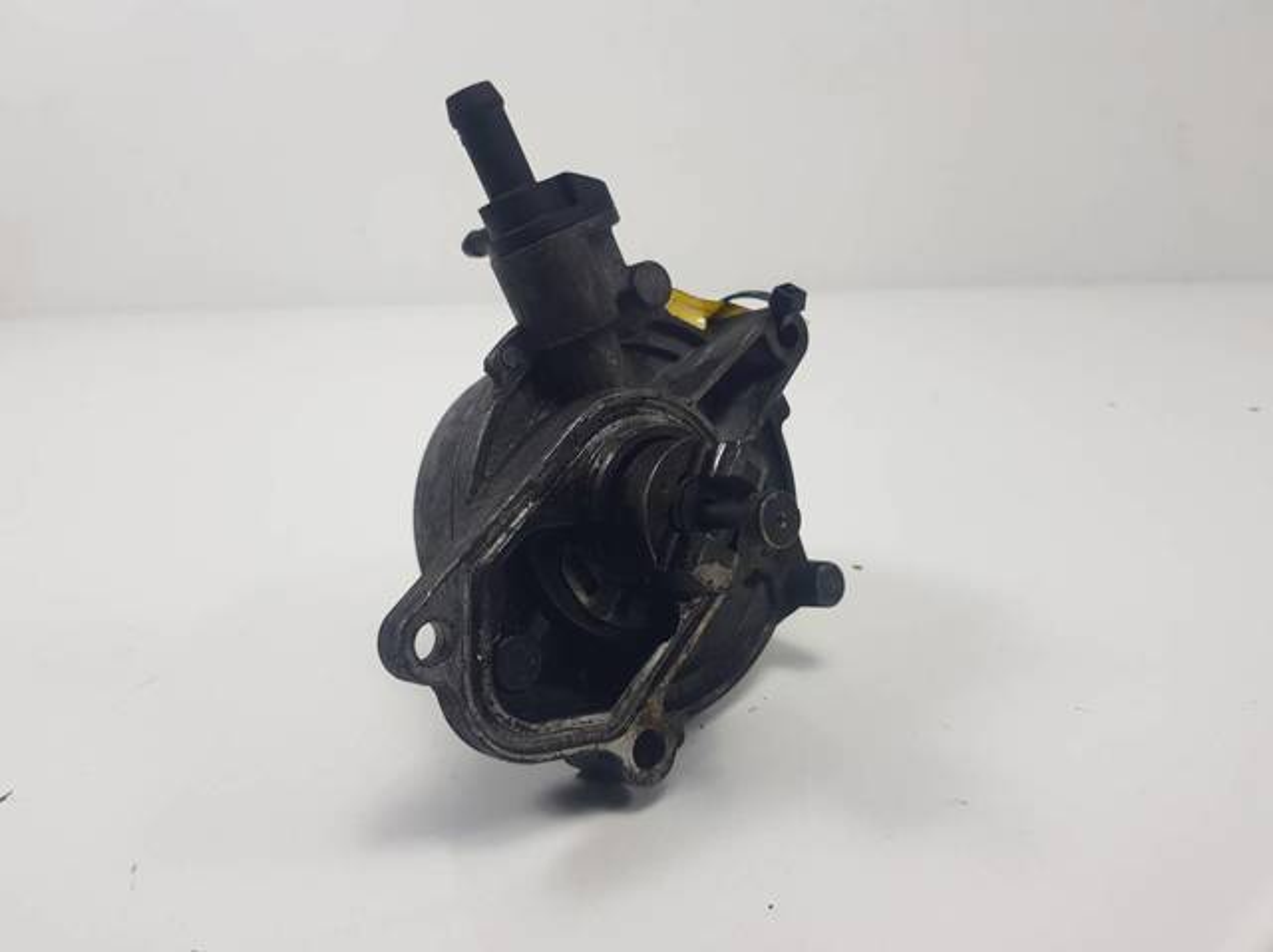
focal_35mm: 26
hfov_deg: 67.3
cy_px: 476
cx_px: 636
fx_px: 955
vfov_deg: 53.0
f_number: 1.7
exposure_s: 1/395
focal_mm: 4.2
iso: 40
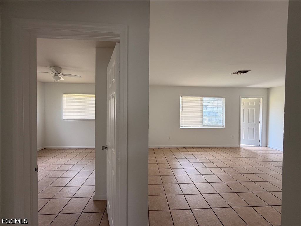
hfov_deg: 102.1
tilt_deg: -1.1
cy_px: 113
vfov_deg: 85.7
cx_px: 150
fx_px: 122
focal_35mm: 14
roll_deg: -0.6
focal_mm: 2.22
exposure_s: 1/121
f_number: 2.2
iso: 125
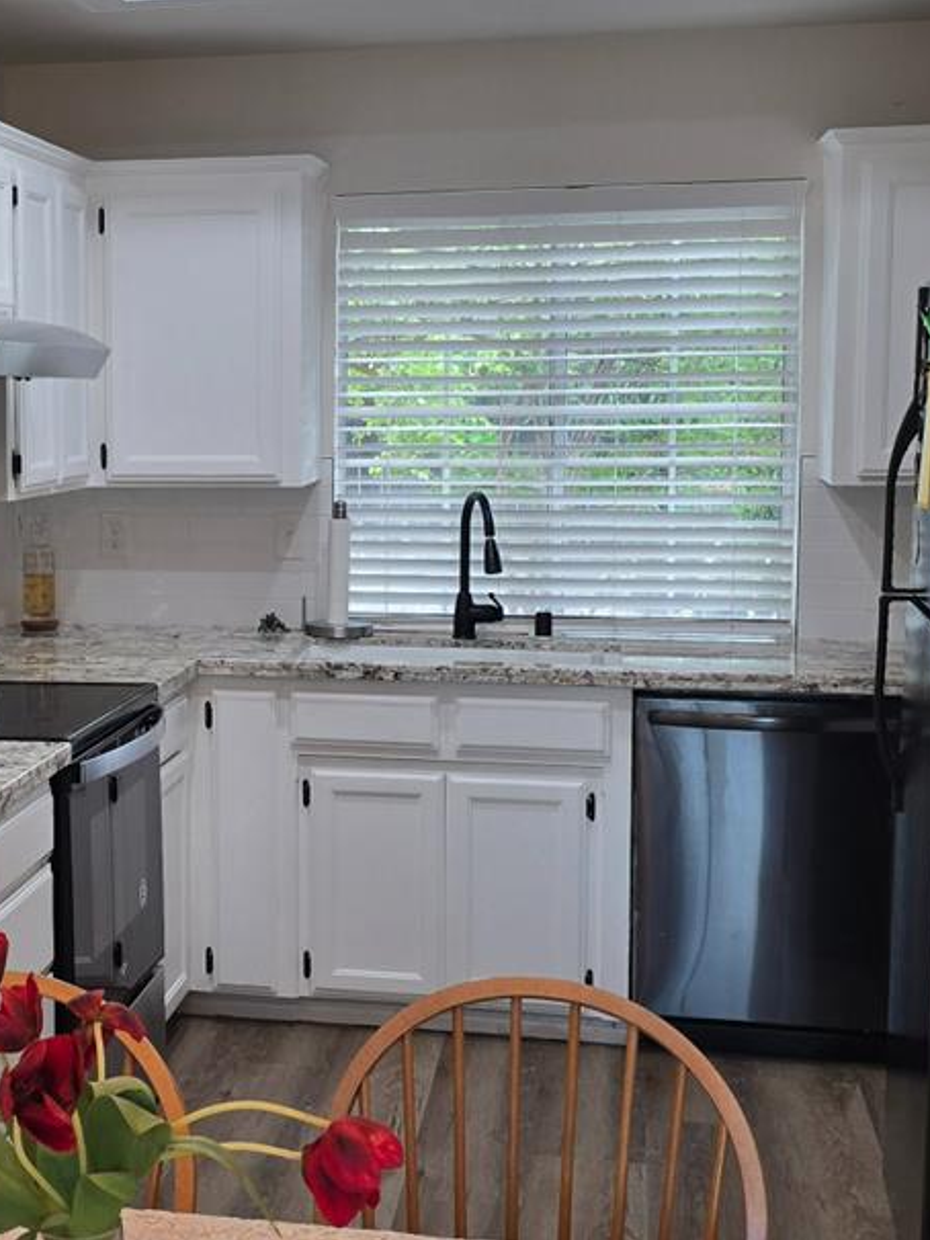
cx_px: 108
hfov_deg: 25.0
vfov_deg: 33.8
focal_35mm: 57
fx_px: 2041
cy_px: 582
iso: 80
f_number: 1.7
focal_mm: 6.3
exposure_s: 1/120
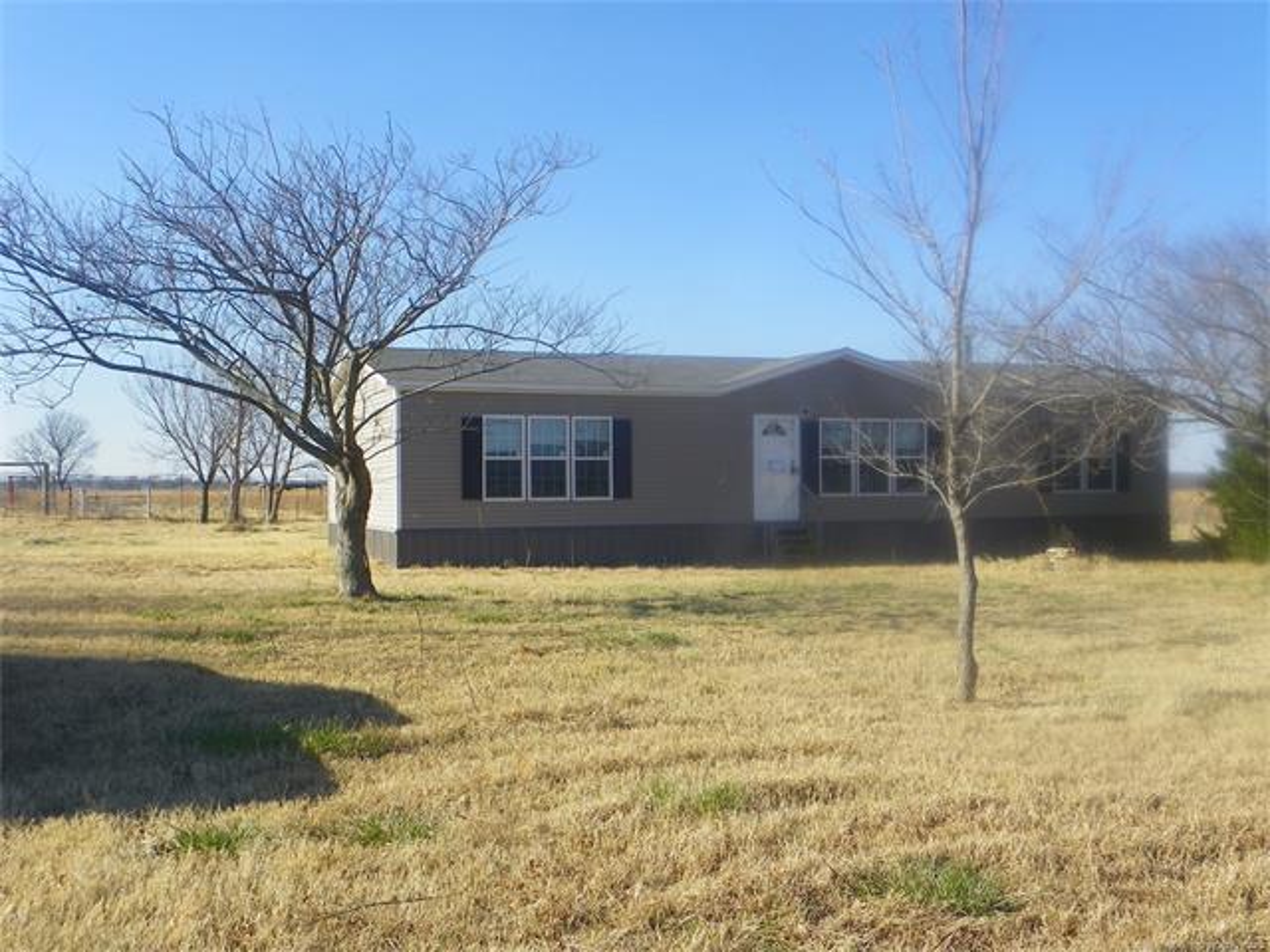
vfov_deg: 36.8
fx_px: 1431
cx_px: 635
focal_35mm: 39
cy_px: 476
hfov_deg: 47.9
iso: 64
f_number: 4.5
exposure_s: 1/250
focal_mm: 6.9
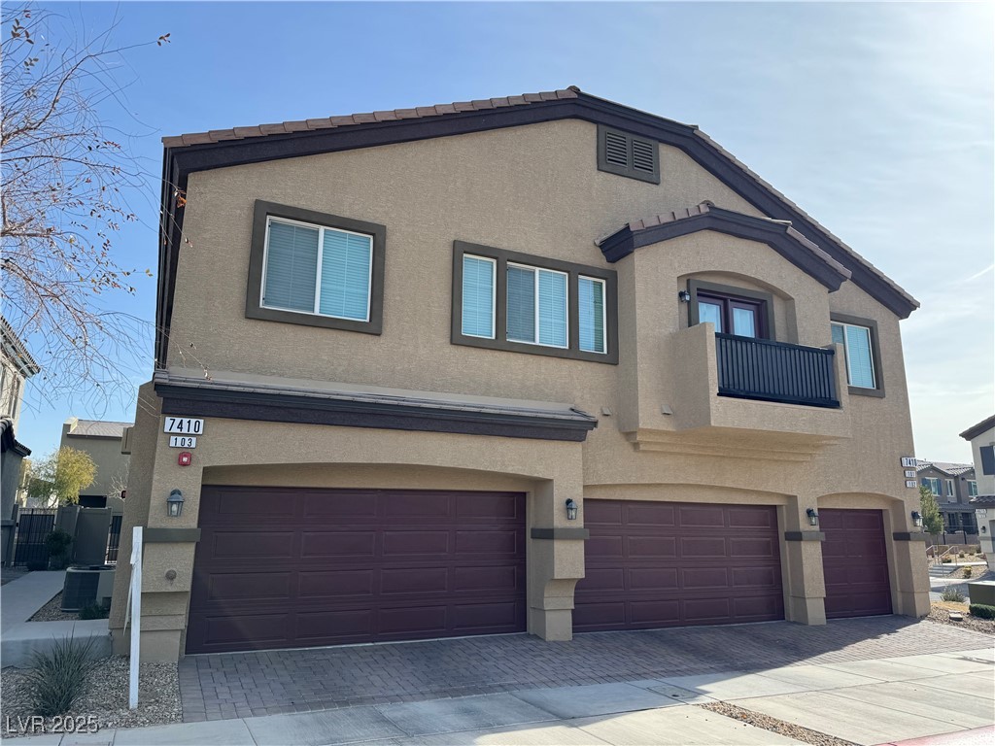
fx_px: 690
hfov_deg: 71.6
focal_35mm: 24
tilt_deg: +11.8
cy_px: 373
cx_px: 498
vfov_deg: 56.8
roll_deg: -1.6
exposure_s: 1/2833
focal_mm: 6.76
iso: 80
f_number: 1.78
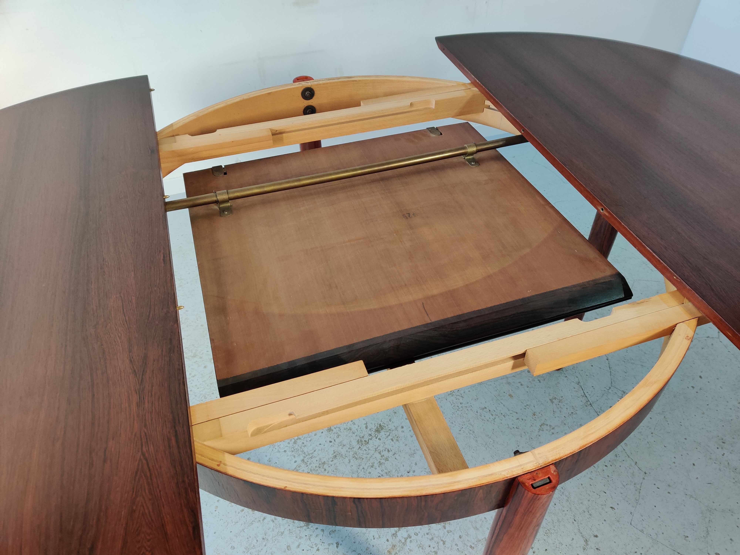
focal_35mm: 27
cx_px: 370
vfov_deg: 51.4
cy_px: 278
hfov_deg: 65.3
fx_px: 577
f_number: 1.65
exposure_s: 1/50
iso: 320
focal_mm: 4.75
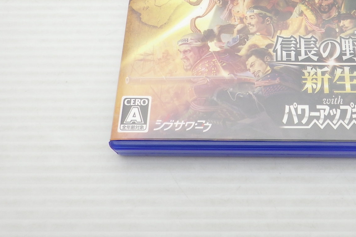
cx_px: 255
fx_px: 514
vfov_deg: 25.0
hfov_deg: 37.5
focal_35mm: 52
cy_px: 11
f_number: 3.5
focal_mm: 5
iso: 125
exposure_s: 1/125
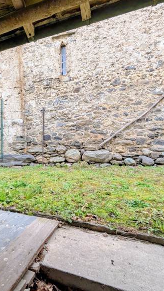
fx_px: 139
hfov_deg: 59.1
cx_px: 50
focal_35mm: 18
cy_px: 147
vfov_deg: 92.7
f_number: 1.7
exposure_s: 1/169
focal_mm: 2.02
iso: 131
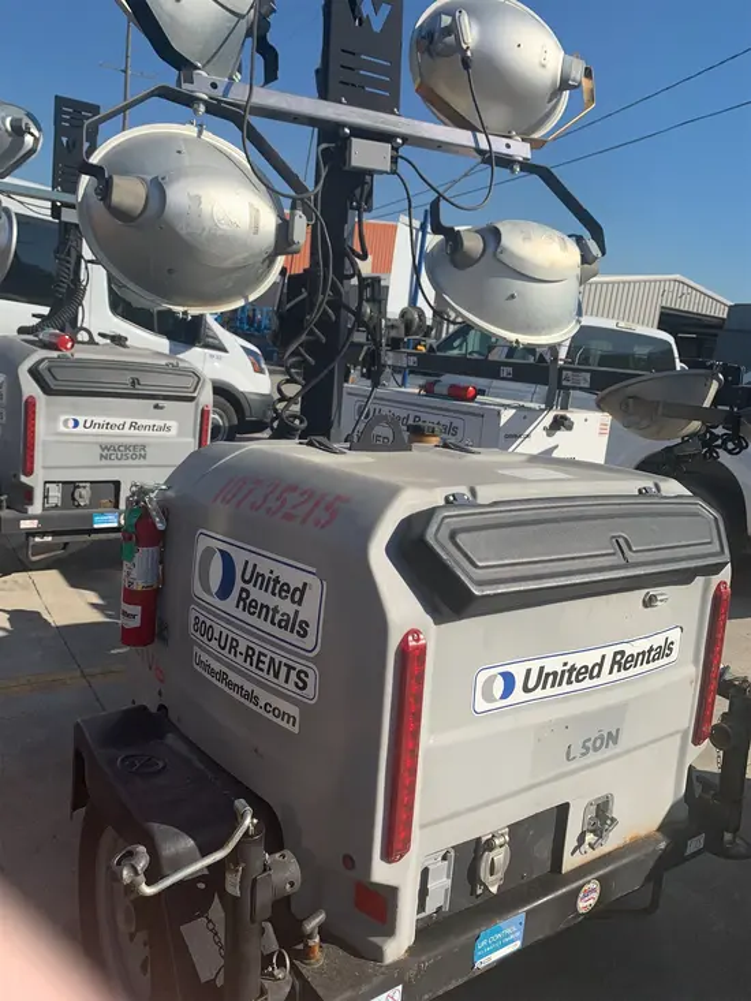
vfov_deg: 67.3
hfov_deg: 53.1
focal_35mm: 26
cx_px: 376
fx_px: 752
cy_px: 500
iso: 25
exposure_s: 1/2611
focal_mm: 4.25
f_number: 1.8
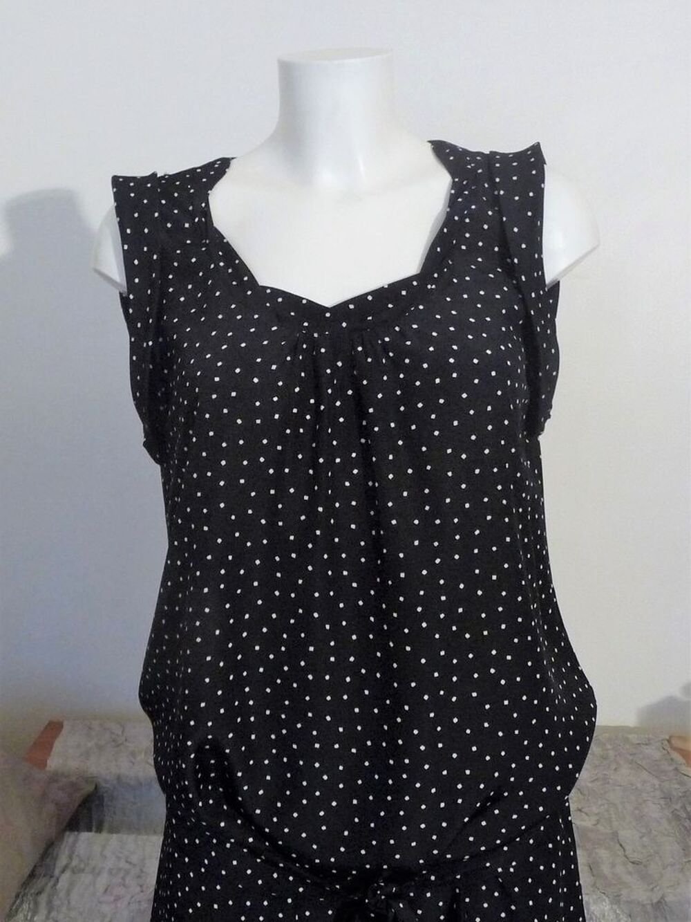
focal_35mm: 28
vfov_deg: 63.4
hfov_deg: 49.8
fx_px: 745
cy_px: 461
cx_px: 346
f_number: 3.3
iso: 400
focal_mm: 4.7
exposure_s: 1/20
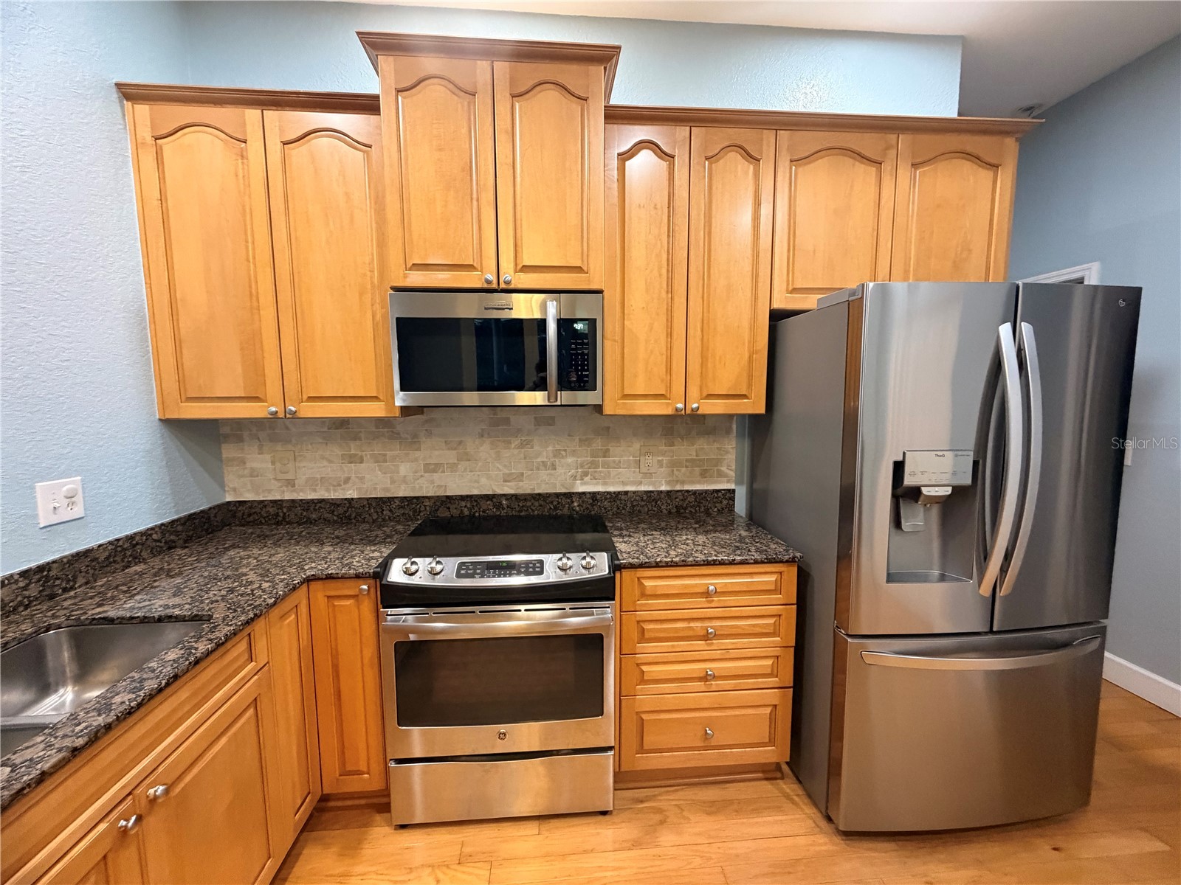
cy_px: 442
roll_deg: +0.9
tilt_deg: -6.0
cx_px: 590
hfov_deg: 102.1
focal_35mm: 14
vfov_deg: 85.7
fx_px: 478
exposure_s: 1/60
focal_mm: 2.22
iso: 500
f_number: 2.2
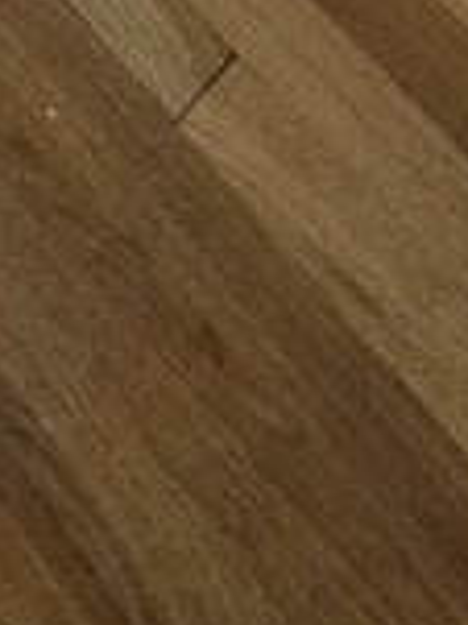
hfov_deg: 15.7
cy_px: -1519
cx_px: 46
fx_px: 1679
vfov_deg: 9.8
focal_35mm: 93
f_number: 2.2
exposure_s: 1/100
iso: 500
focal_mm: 2.2
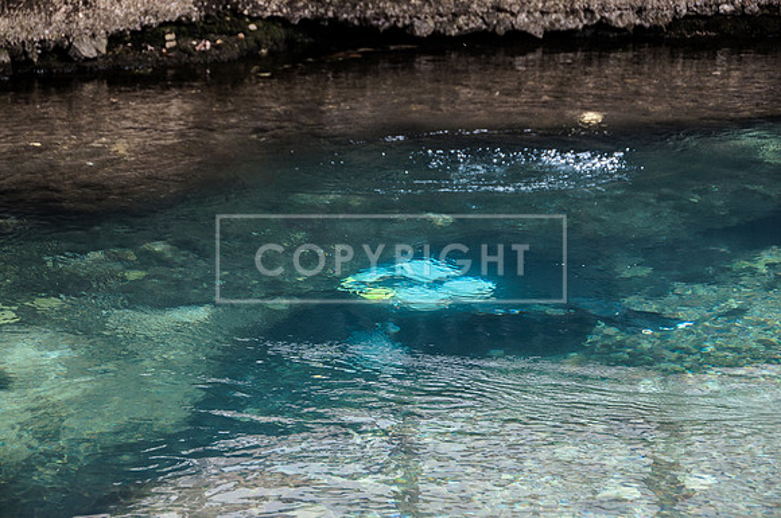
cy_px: 259
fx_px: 2600
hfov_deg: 17.1
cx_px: 390
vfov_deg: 11.4
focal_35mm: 120
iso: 400
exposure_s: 1/80
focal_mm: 80
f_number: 5
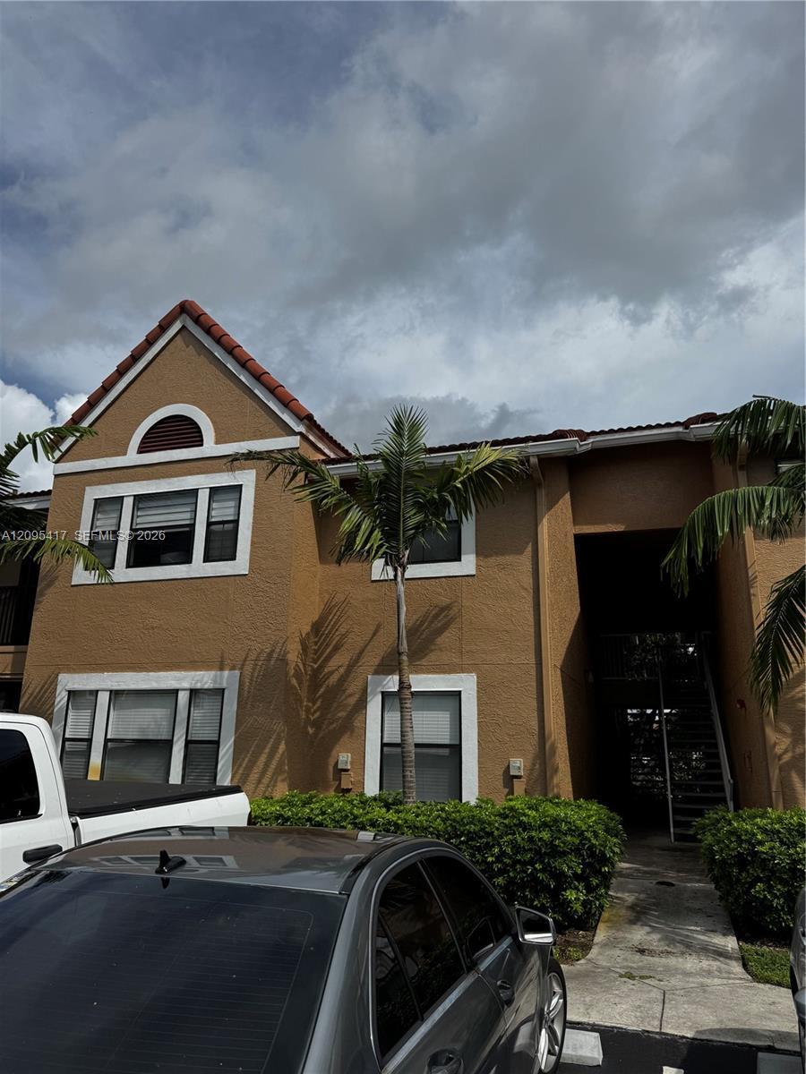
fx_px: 745
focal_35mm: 24
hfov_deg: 56.8
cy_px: 537
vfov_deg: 71.6
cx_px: 403
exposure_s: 1/9009
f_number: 1.78
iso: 80
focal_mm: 6.76
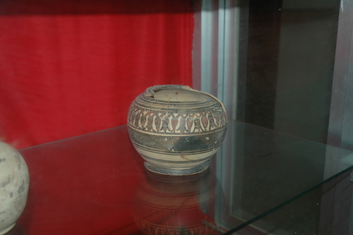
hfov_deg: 45.0
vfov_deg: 30.8
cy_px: 118
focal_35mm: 44
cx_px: 176
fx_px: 426
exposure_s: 1/60
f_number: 4
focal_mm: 29
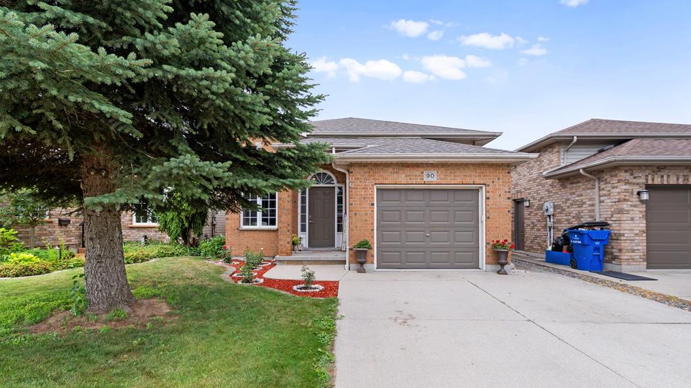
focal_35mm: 19
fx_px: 348
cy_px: 226
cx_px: 345
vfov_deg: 58.0
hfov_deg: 89.6
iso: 100
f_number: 8
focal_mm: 12
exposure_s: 1/100
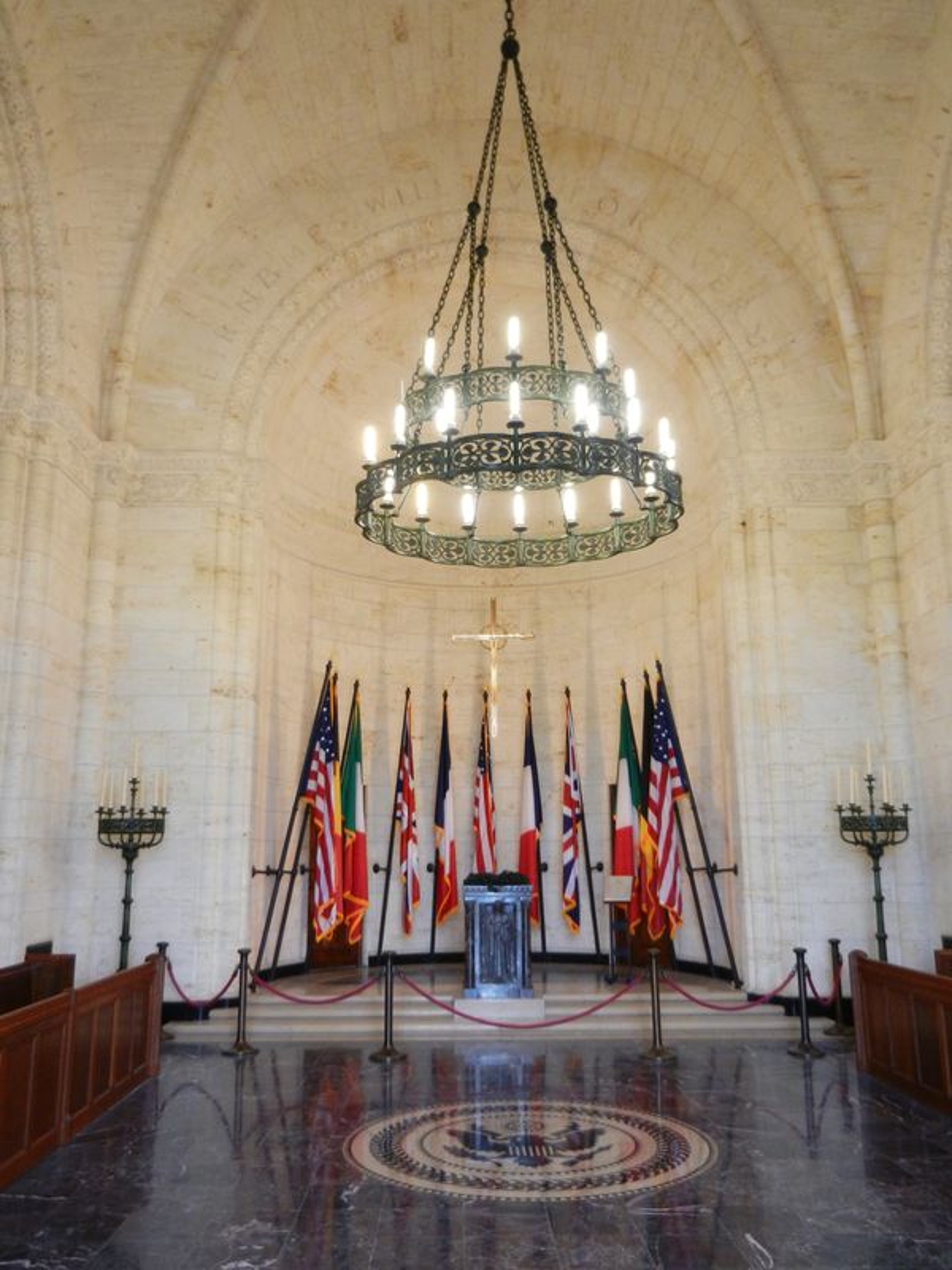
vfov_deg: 61.7
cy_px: 635
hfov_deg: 48.2
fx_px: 1063
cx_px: 476
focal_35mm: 29
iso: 250
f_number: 3.6
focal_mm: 5.1
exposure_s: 1/30
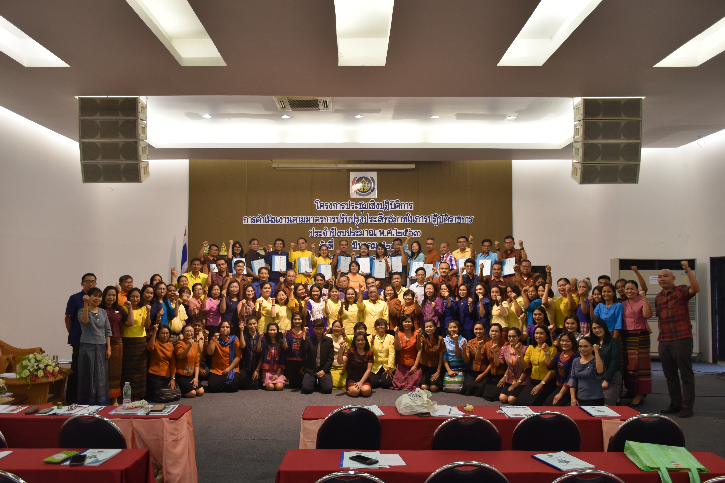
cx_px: 362
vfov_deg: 40.0
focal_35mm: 33
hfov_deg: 57.2
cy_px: 242
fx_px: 665
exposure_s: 1/60
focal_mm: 22
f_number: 4
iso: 500
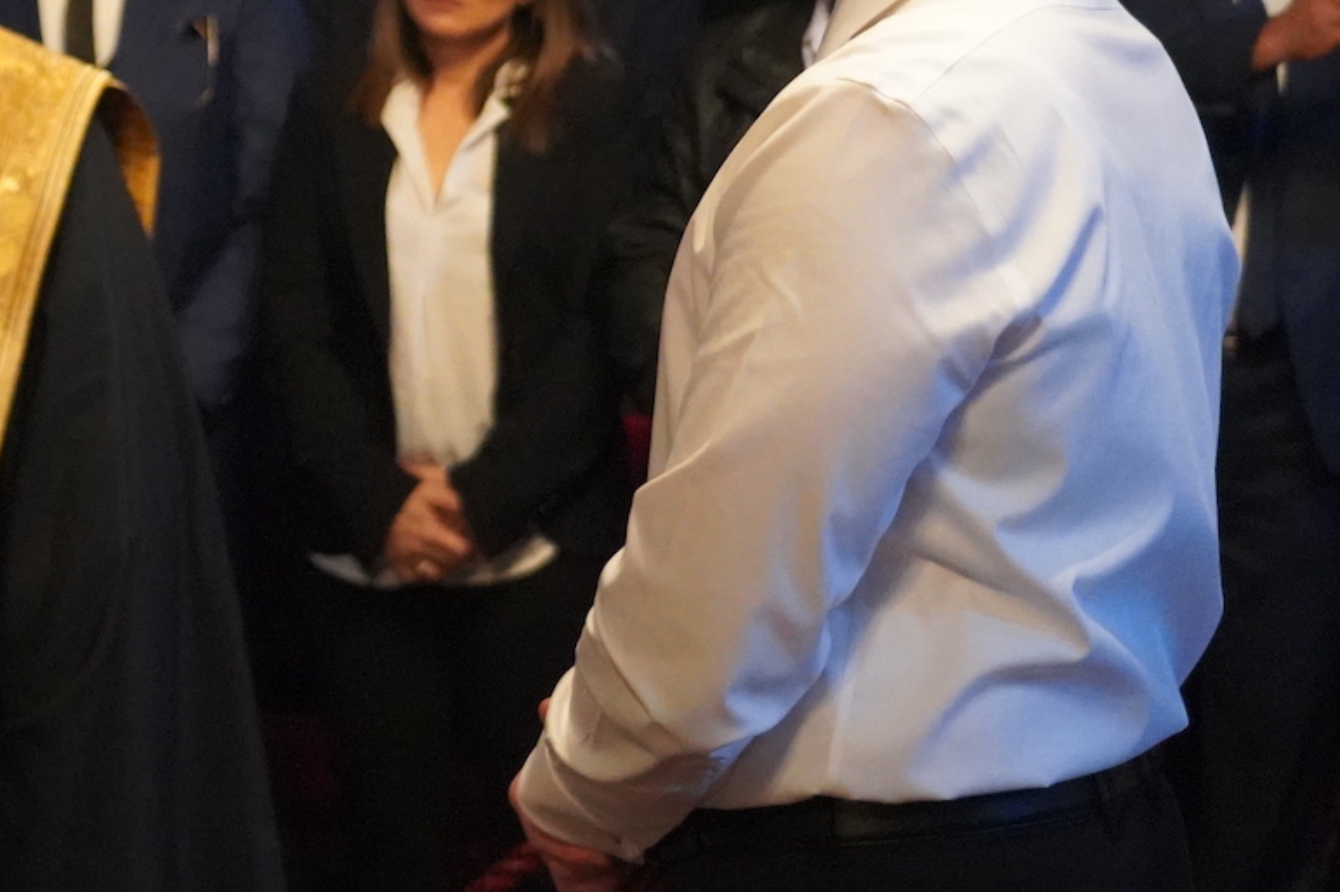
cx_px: -149
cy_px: 108
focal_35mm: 107
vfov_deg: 12.7
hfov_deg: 18.4
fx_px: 3981
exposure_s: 1/100
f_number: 4
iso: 12800
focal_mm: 43
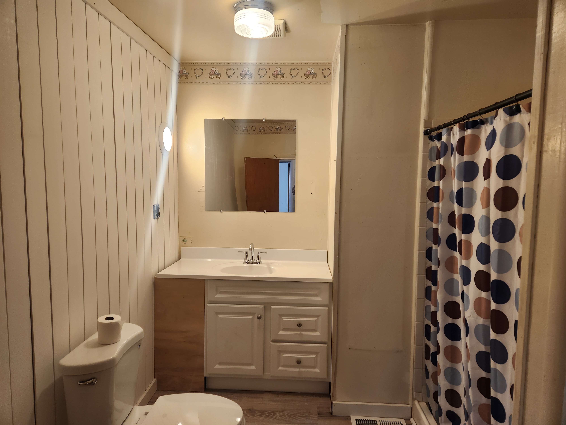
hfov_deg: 73.9
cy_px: 212
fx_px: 376
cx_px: 283
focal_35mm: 23
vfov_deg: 58.9
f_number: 1.8
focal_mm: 5.4
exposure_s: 1/120
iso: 100
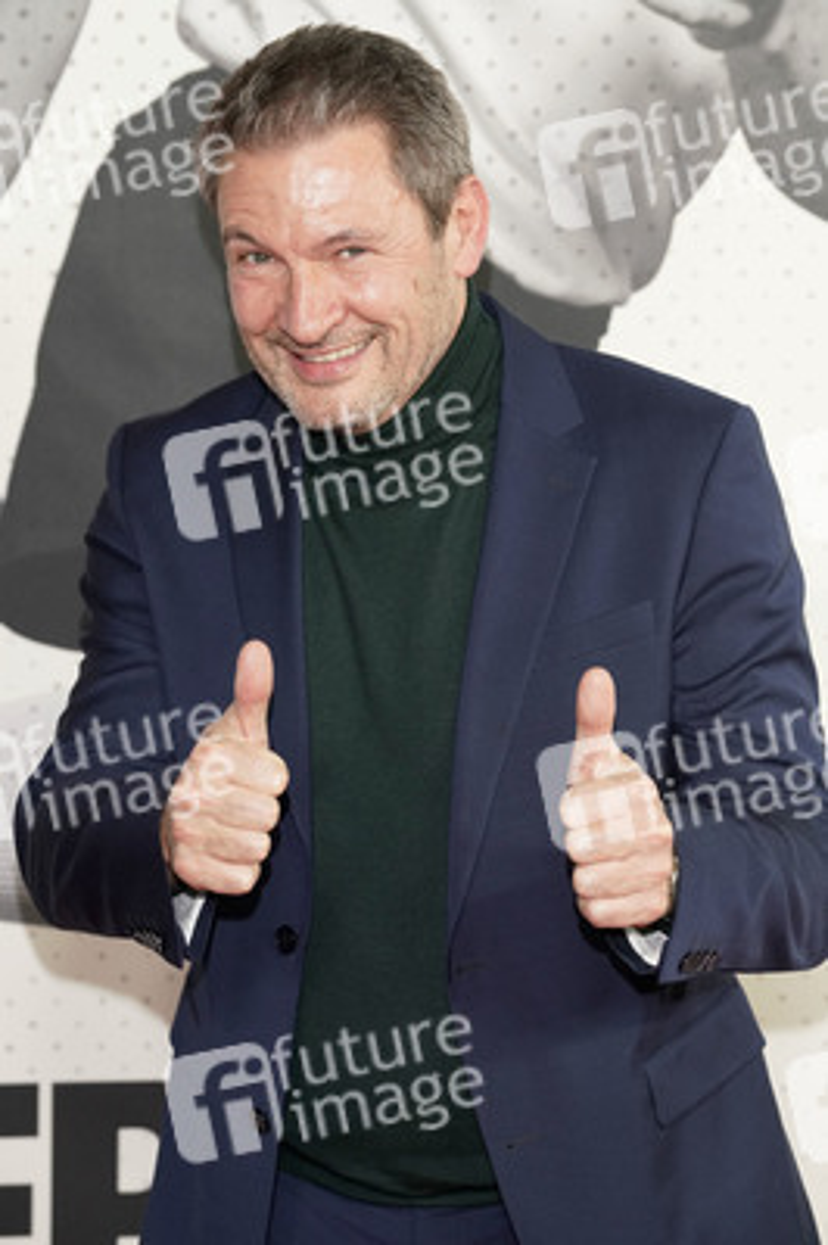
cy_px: 622
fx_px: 4803
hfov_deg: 9.9
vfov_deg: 14.8
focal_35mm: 139
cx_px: 414
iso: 2000
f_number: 6.3
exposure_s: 1/200
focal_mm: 139
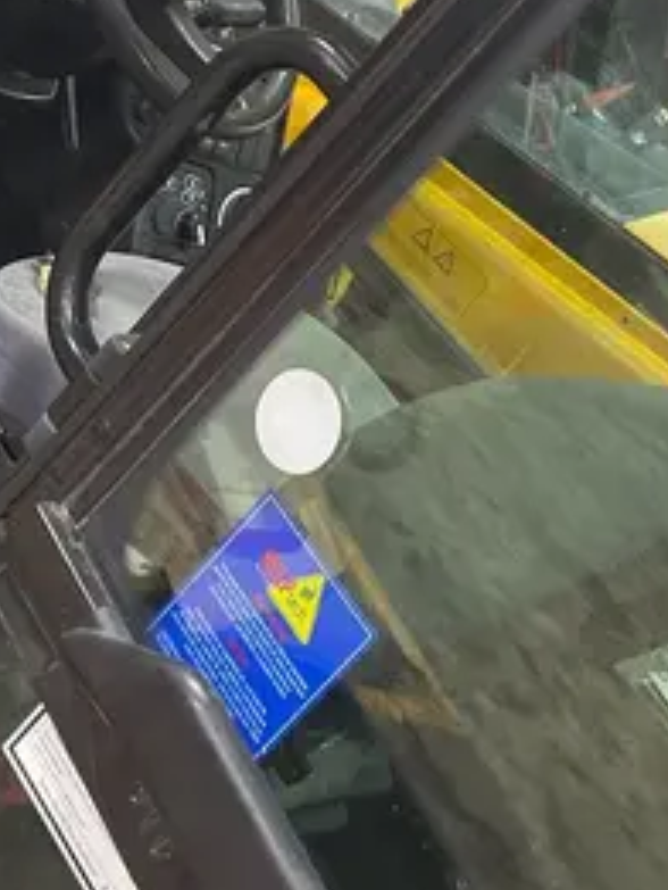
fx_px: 1877
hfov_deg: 20.2
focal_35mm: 73
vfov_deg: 26.0
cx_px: 262
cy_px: 121
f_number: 1.6
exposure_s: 1/60
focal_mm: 4.2
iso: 400
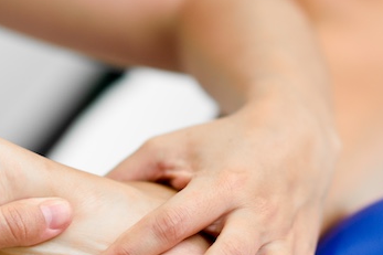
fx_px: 2084
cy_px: 227
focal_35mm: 196
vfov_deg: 7.0
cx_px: 96
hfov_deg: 10.5
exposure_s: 1/200
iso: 800
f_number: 2.5
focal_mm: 85
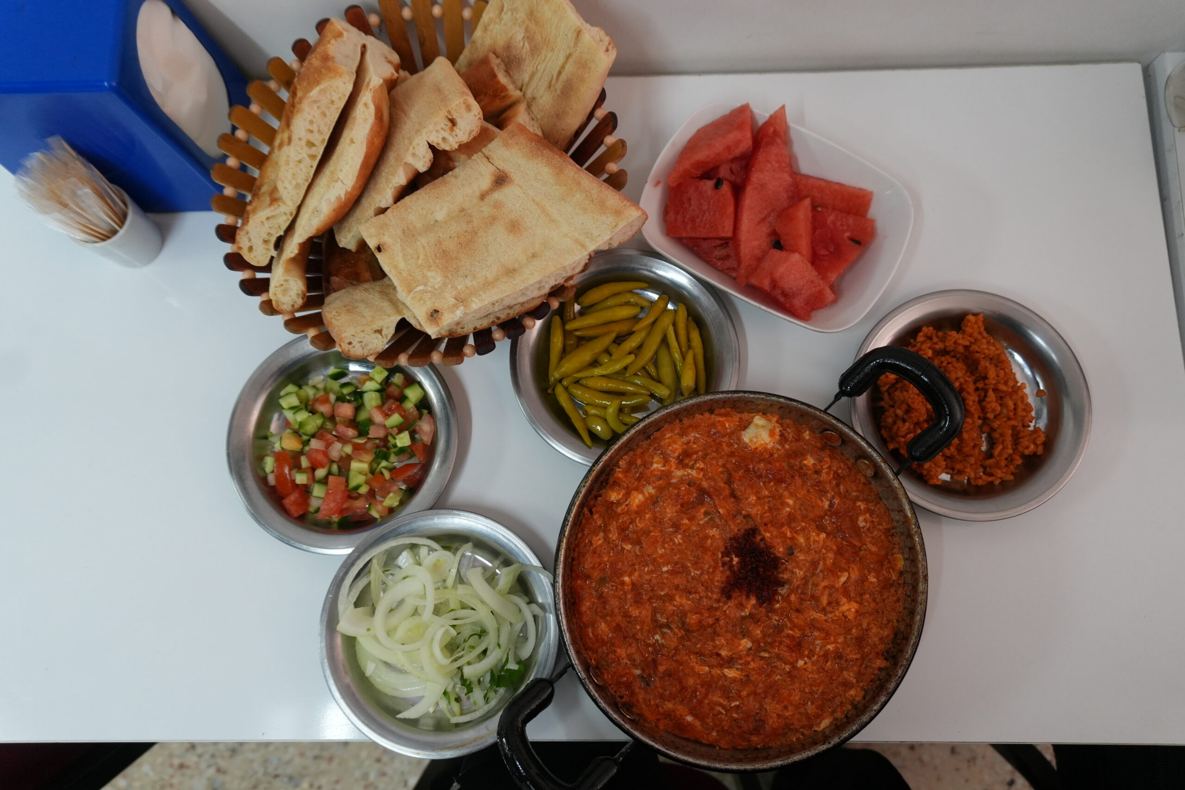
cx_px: 592
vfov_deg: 47.9
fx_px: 889
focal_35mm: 27
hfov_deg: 67.4
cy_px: 395
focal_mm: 18
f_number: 4
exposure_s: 1/160
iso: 800
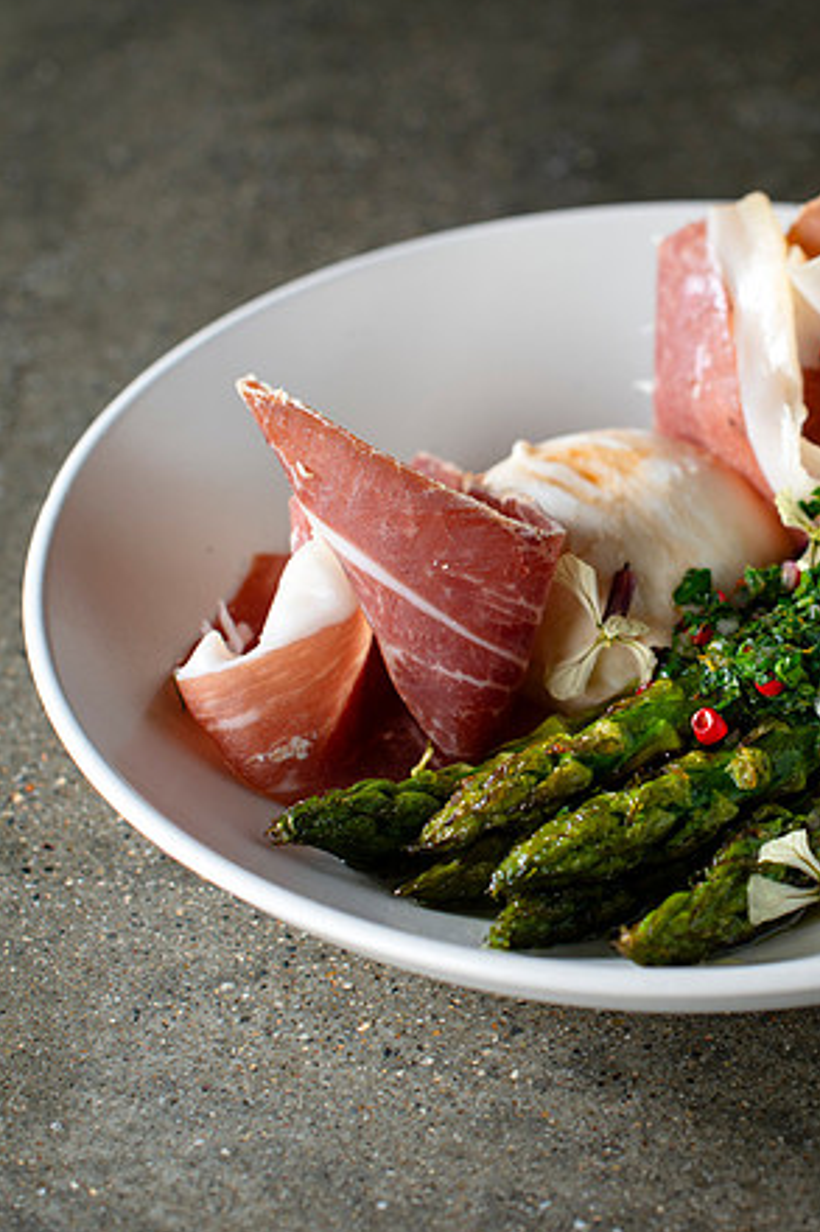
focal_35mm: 79
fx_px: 2701
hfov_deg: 17.0
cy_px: 596
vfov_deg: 25.7
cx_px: 732
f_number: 5
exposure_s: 1/250
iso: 200
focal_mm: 50
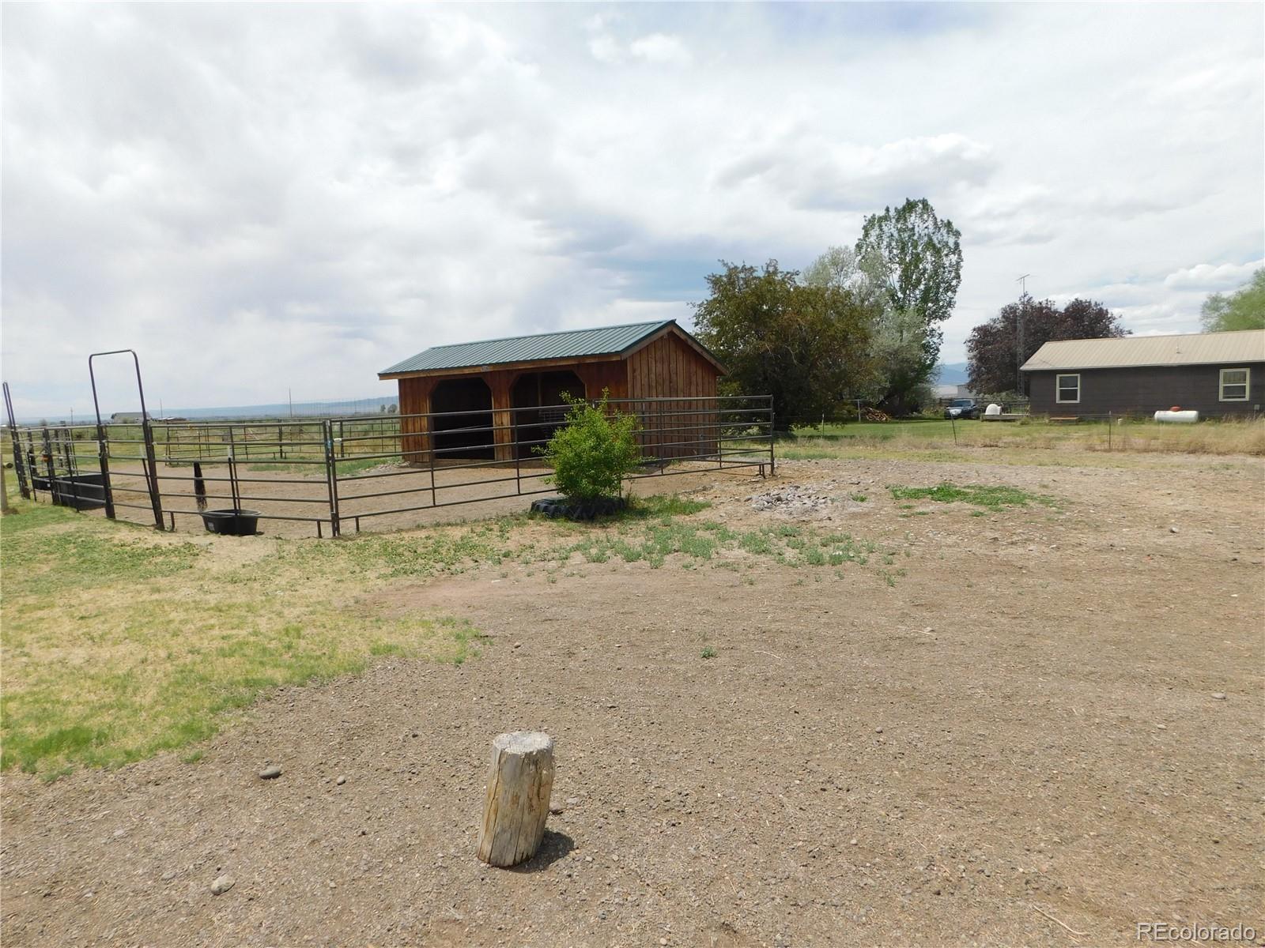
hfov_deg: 73.9
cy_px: 474
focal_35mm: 23
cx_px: 632
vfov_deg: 58.9
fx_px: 841
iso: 125
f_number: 6
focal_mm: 4
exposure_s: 1/640
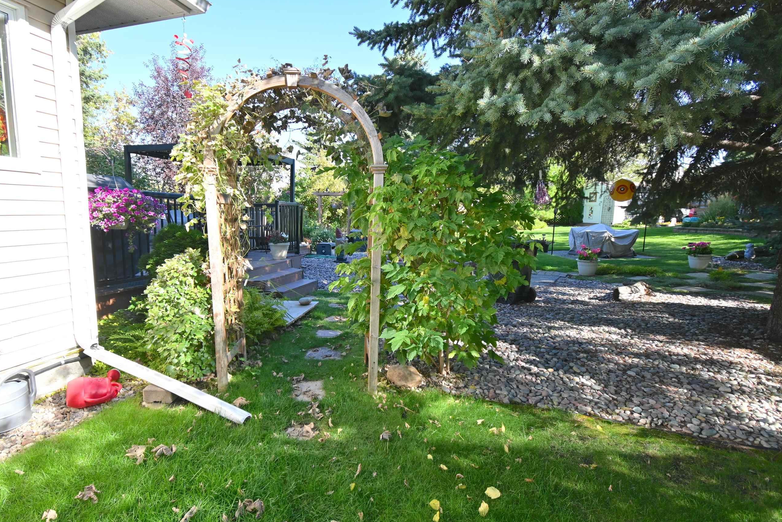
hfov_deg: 89.7
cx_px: 348
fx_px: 391
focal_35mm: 18
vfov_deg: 67.4
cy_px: 269
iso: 200
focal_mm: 10
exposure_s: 1/250
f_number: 5
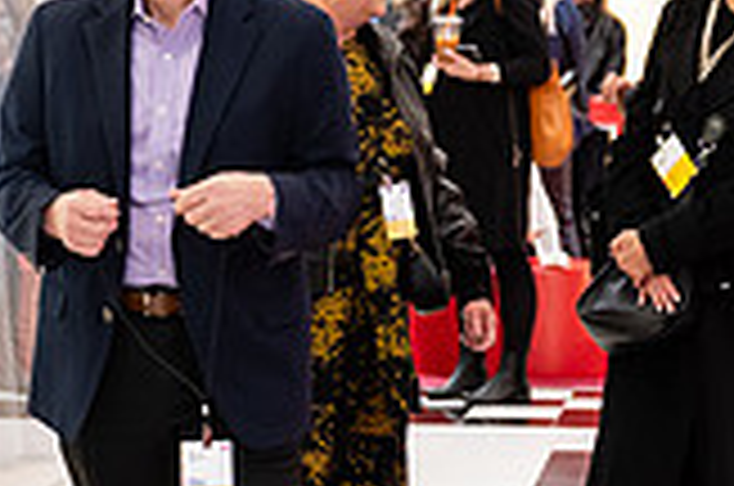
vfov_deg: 7.9
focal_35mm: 173
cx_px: 157
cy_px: 294
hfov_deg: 11.9
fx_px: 3520
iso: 1600
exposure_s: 1/160
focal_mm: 46
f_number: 3.2
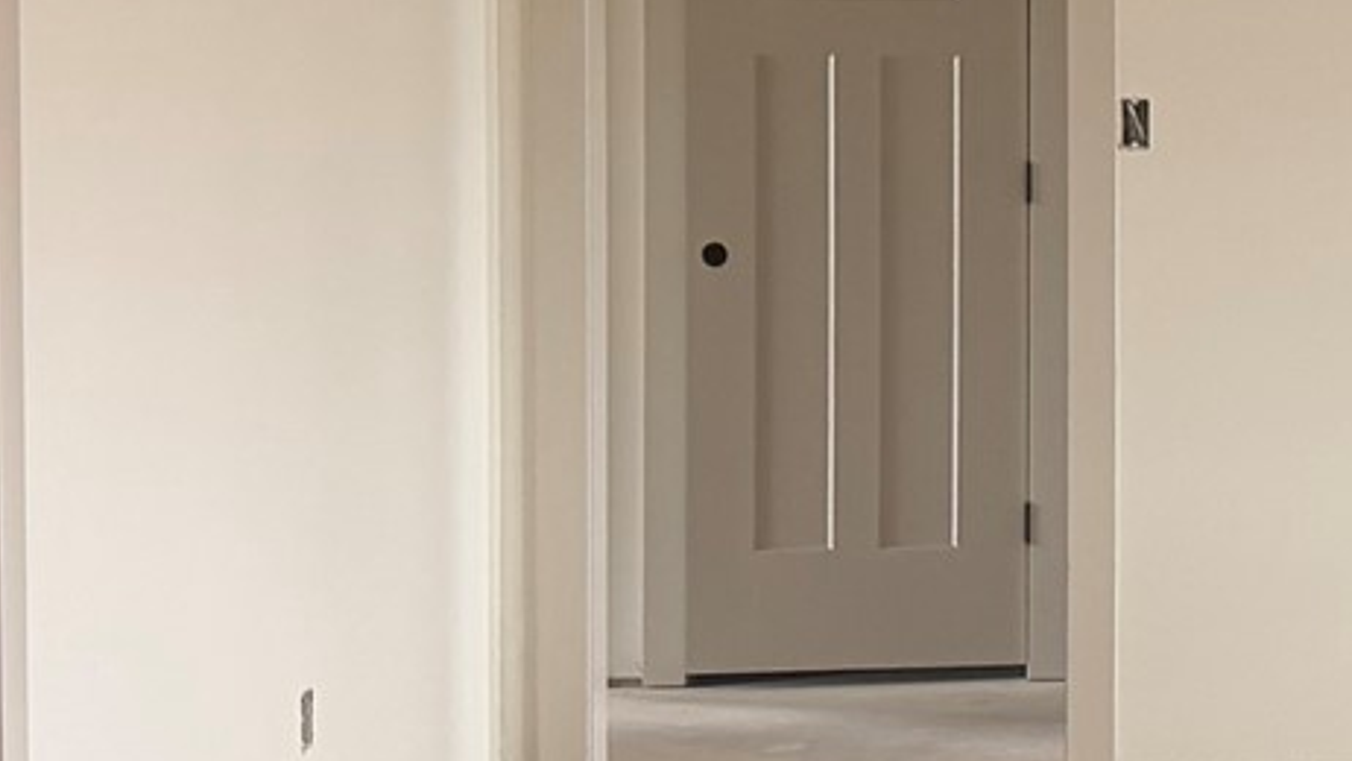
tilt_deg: -2.1
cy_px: 117
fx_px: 4159
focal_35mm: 116
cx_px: 1920
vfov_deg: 10.4
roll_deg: -0.9
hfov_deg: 17.0
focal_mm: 6.76
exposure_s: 1/121
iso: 160
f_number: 1.78
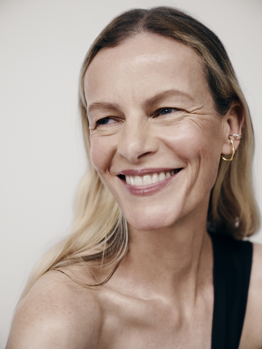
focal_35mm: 51
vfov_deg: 37.5
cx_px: 131
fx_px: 515
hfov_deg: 28.6
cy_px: 174
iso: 1250
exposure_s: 1/400
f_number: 4
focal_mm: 64
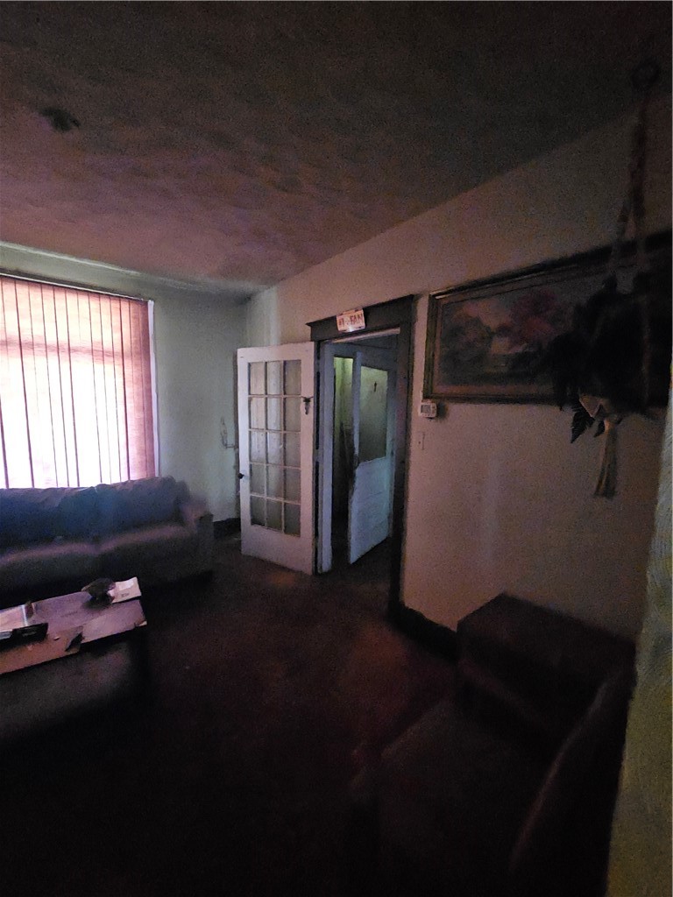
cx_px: 336
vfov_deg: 106.2
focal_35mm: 13
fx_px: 337
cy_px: 448
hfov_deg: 89.9
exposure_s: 1/24
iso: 3200
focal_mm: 2.2
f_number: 2.2
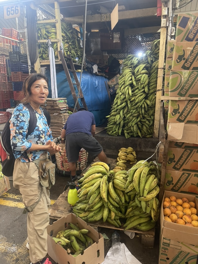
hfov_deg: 53.1
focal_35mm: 26
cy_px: 132
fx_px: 198
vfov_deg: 67.3
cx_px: 99
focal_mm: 5.1
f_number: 1.6
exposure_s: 1/60
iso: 160
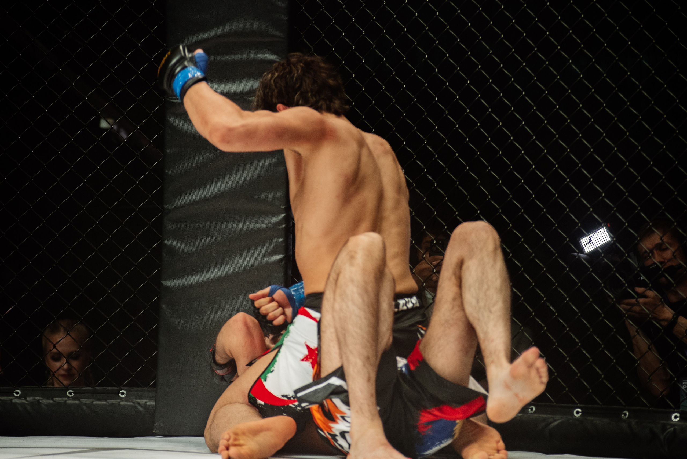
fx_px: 2577
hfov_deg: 15.2
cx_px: 344
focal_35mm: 135
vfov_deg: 10.2
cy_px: 230
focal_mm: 135
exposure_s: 1/640
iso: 2000
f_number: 4
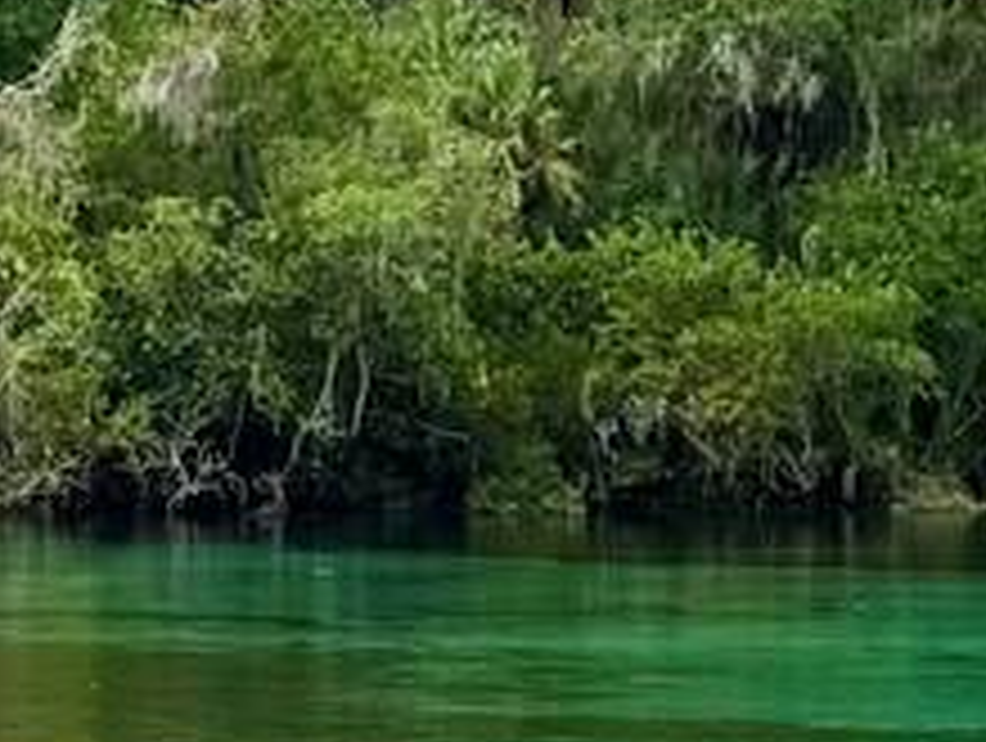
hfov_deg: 11.2
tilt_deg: -3.0
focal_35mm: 175
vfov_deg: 8.5
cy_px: 688
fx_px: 4993
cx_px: 774
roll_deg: -0.5
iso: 80
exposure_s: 1/3021
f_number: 1.78
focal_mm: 6.76
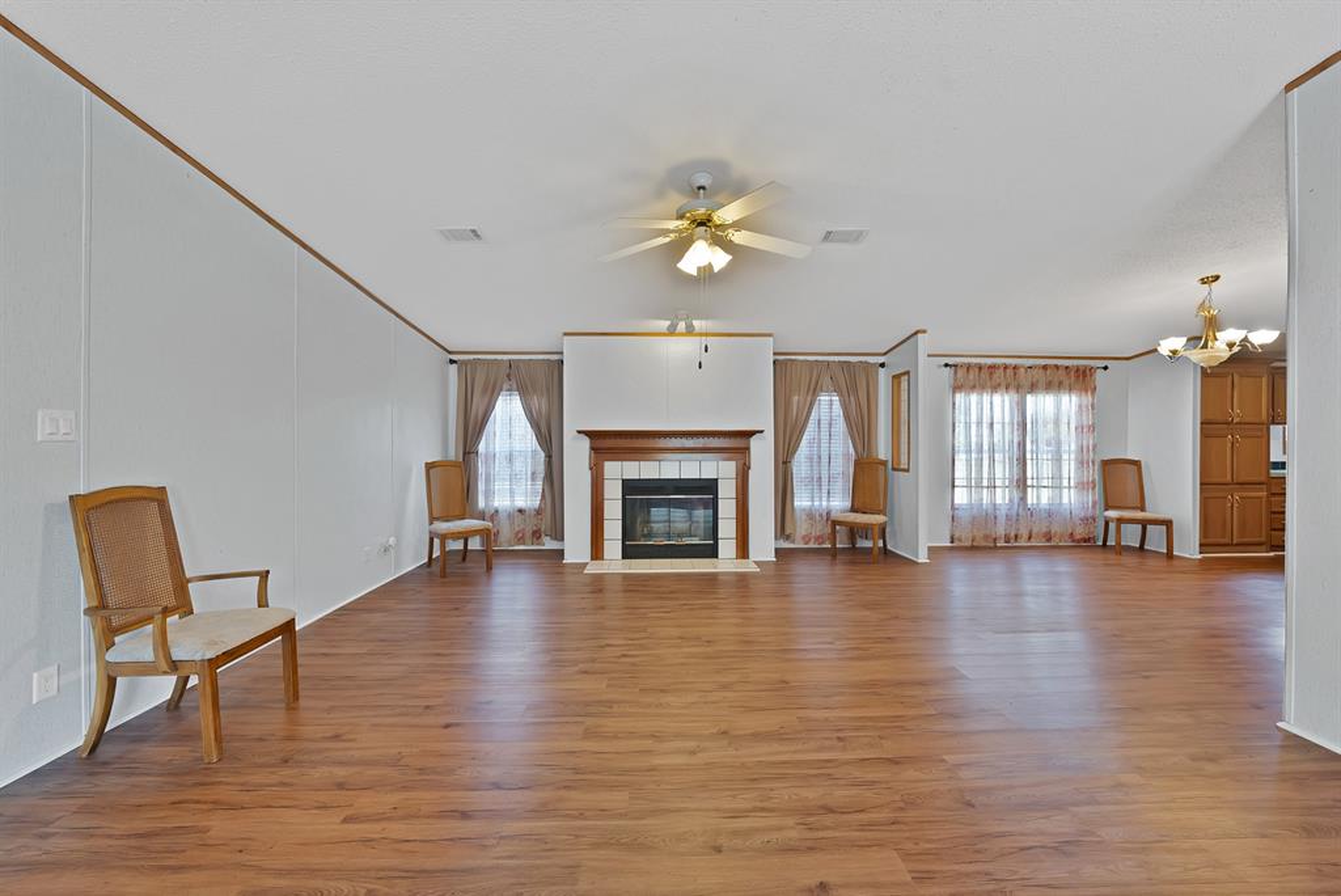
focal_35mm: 12
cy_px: 448
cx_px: 670
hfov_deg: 112.6
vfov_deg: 90.1
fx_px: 447
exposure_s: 1/5
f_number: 8
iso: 640
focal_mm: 12
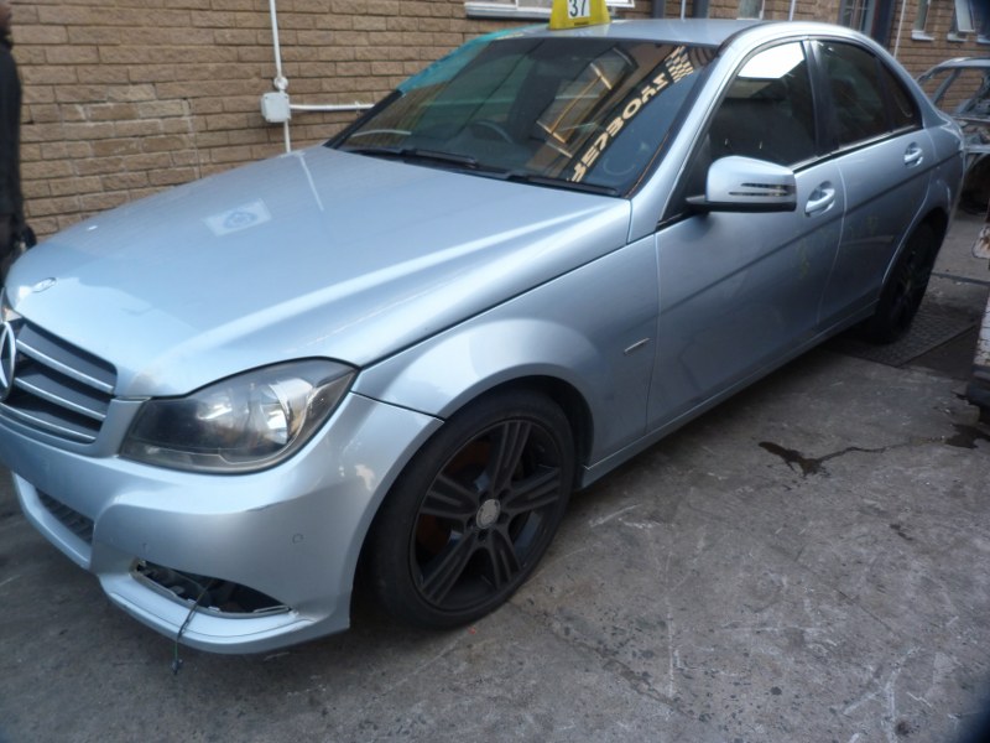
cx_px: 495
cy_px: 372
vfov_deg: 54.9
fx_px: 715
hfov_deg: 69.4
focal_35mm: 25
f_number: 2.8
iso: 80
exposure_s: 1/60
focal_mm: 4.5
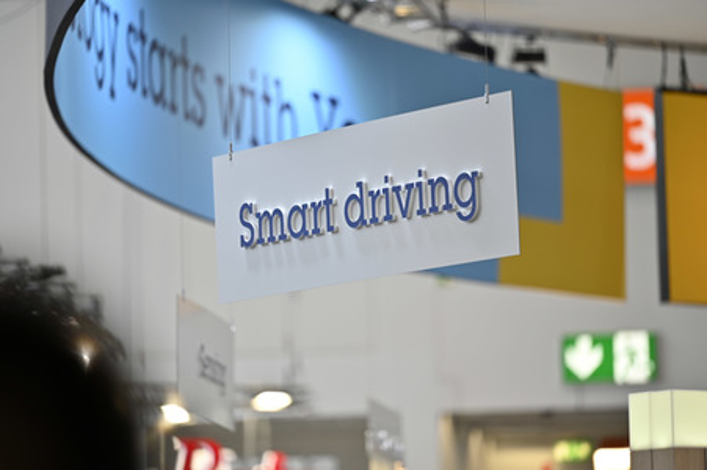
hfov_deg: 10.3
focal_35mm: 200
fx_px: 3925
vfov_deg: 6.9
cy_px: 235
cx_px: 354
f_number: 2.8
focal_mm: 200
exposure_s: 1/250
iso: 250
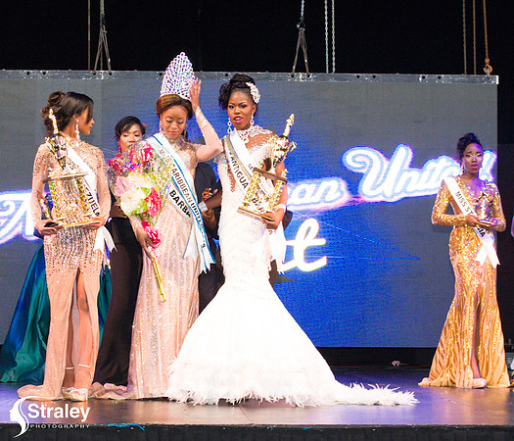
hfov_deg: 23.8
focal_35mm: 78
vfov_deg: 20.5
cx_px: 159
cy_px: 292
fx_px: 1213
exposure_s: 1/160
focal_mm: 28
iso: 4000
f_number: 5
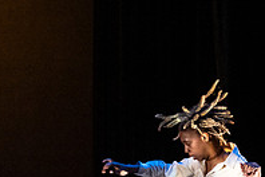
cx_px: 247
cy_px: 219
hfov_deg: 7.9
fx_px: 1914
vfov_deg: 5.3
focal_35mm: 260
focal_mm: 75
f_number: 4
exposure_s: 1/400
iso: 4000
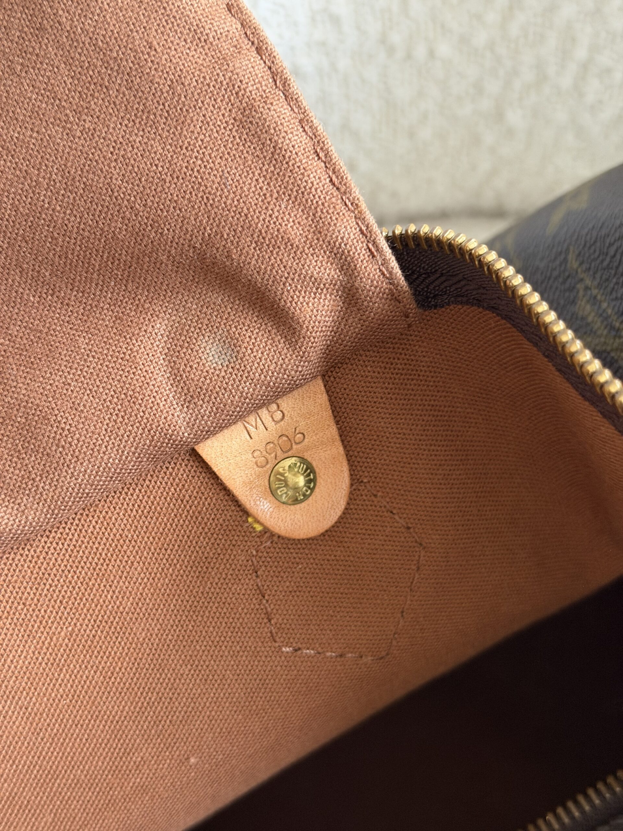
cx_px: 312
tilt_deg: -63.4
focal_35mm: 48
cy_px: 416
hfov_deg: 30.3
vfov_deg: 39.7
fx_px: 1152
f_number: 1.78
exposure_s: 1/40
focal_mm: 6.76
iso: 320
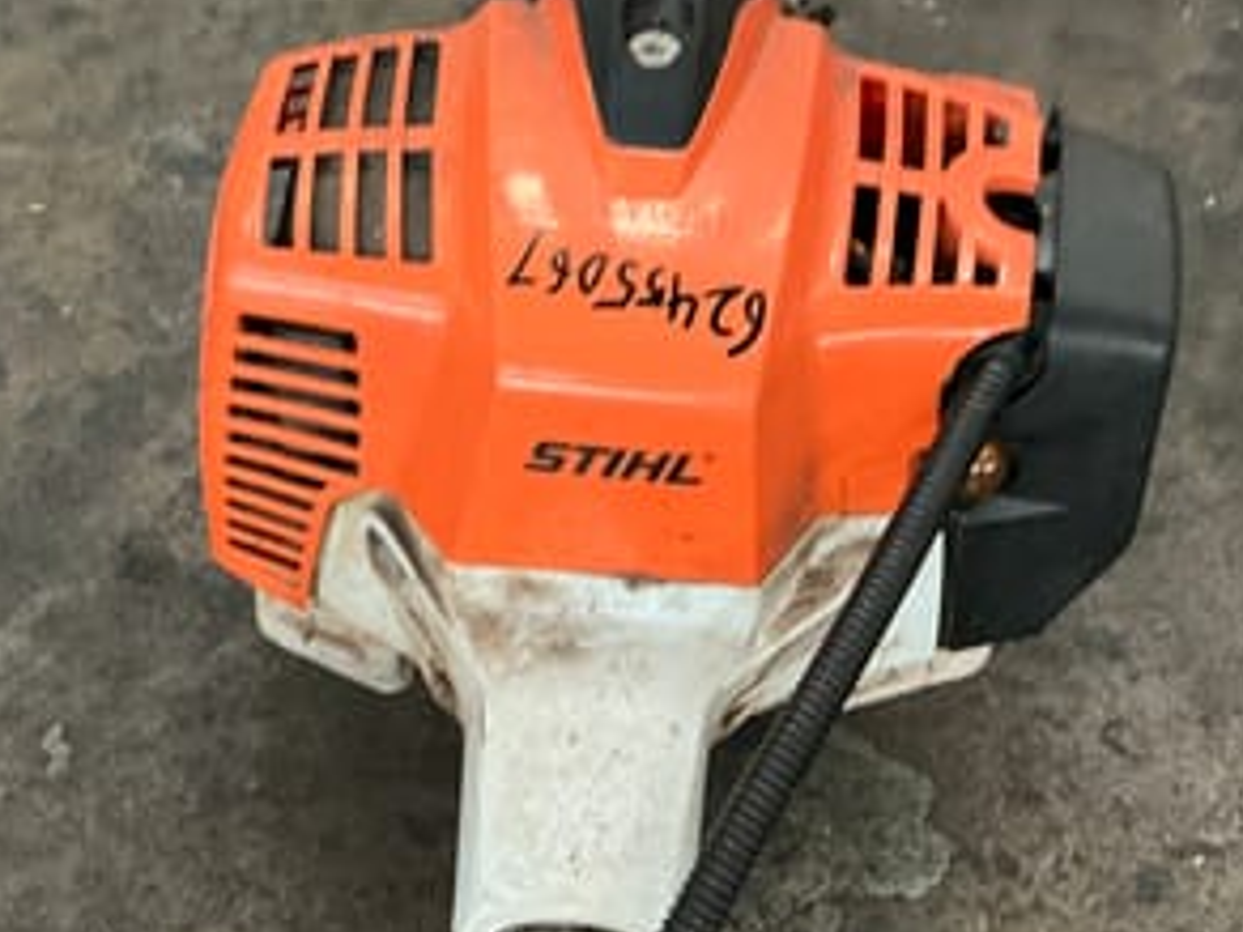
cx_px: 566
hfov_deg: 39.6
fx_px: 1724
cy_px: 492
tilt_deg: -54.3
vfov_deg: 30.3
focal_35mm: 48
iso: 200
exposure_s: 1/60
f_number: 1.8
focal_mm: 3
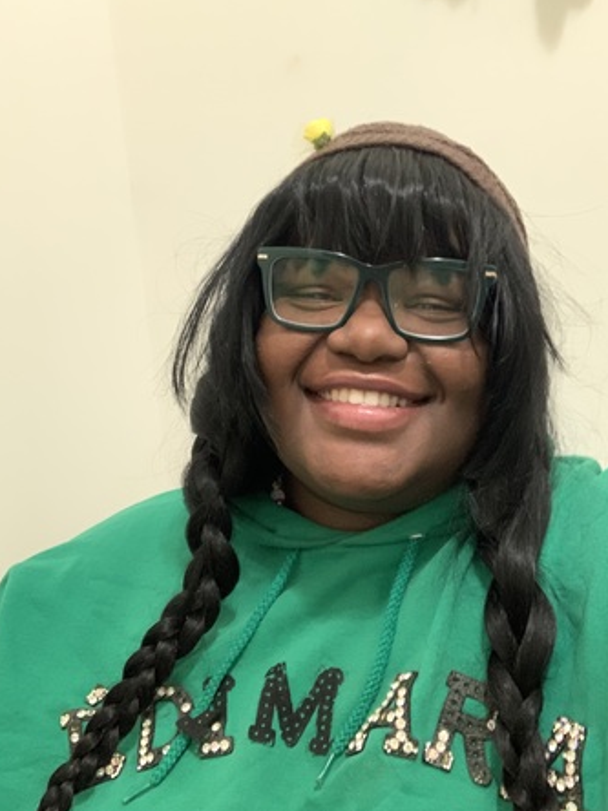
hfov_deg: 39.7
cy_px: 360
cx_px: 293
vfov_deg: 51.2
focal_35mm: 36
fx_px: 843
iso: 640
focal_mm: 2.87
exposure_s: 1/15
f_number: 2.2
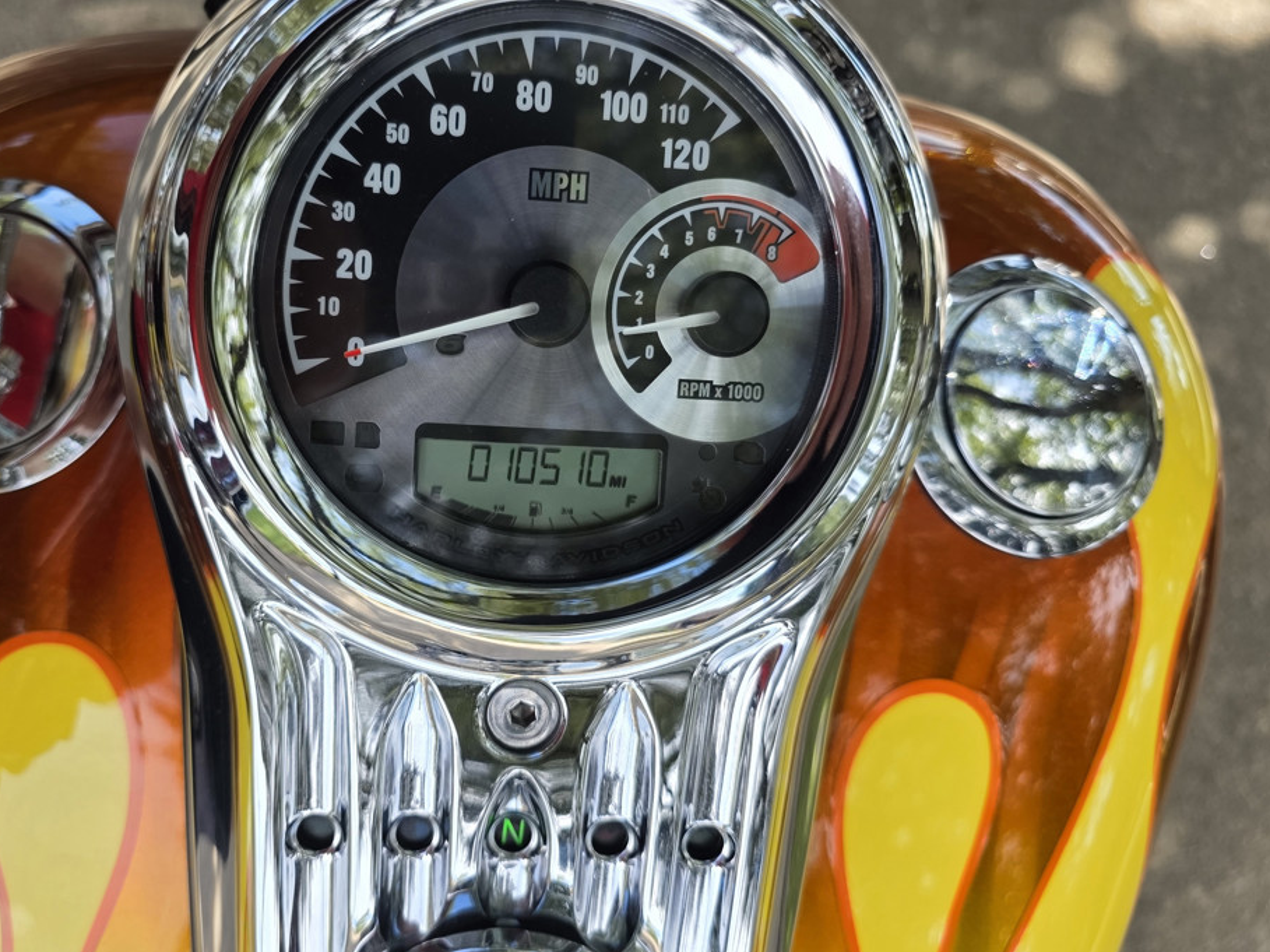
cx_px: 536
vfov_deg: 51.2
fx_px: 990
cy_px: 414
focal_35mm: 27
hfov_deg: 65.0
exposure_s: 1/370
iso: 25
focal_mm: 6.3
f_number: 1.7
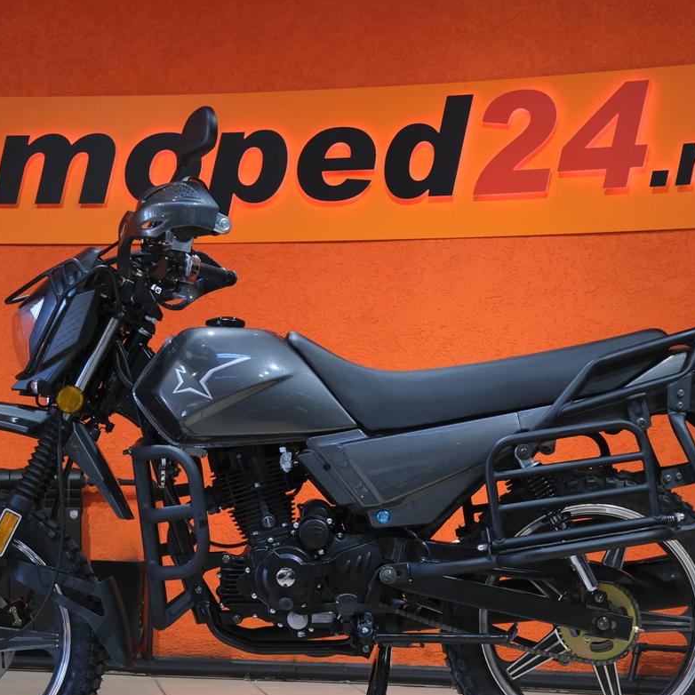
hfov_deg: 21.6
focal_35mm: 80
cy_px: 400
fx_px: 1817
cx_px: 322
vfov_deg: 21.6
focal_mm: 30.8
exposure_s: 1/100
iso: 1250
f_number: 4
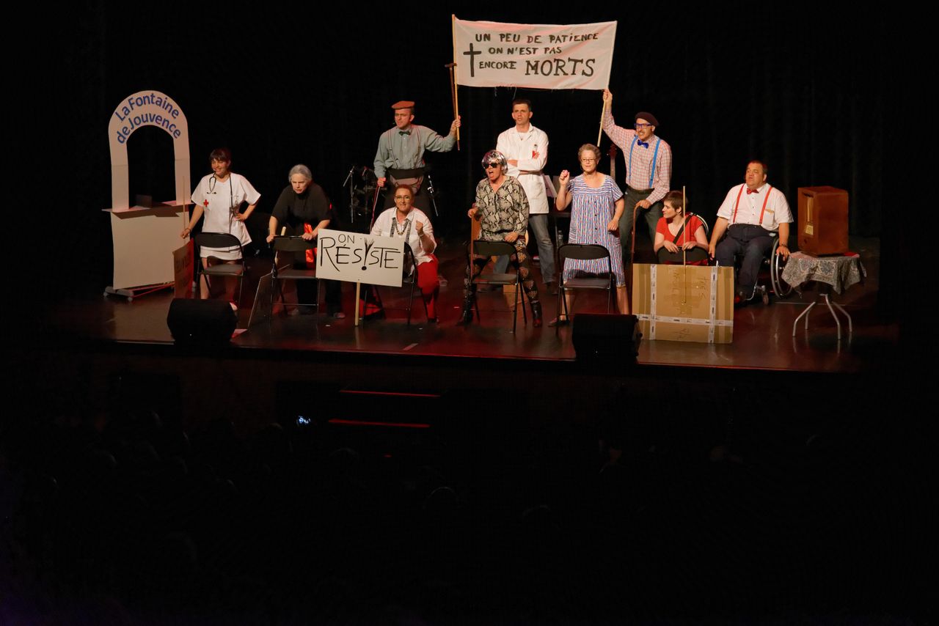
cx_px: 470
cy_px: 313
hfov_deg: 23.6
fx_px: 2244
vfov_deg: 15.9
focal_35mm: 86
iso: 6400
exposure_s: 1/640
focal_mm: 86
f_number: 4
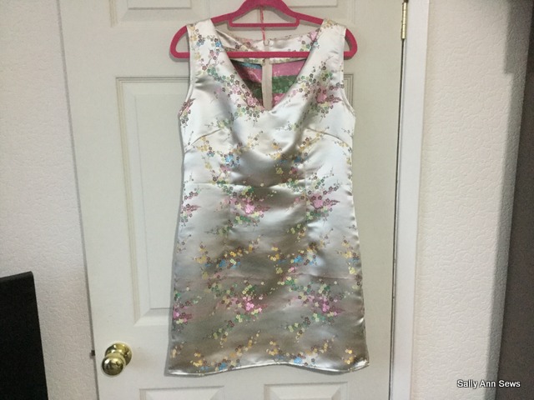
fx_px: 478
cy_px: 200
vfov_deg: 45.4
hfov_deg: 58.4
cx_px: 267
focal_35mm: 31
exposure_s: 1/33
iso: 250
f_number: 2.4
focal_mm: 3.3
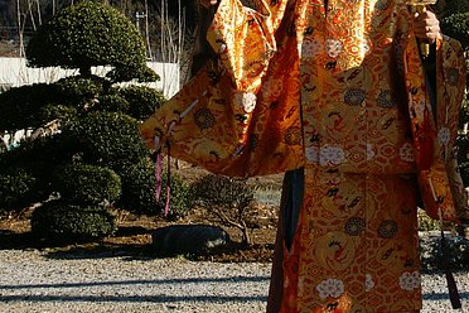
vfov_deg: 13.6
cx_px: 466
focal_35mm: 99
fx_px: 1290
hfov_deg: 20.0
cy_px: 2
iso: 200
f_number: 10
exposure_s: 1/500
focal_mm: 24
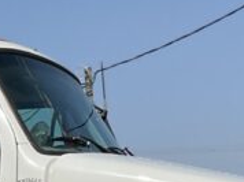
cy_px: 309
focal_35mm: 167
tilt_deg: -1.5
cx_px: -234
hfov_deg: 10.9
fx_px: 1176
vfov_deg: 8.6
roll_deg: +0.8
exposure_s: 1/3125
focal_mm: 3
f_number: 1.8
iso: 16
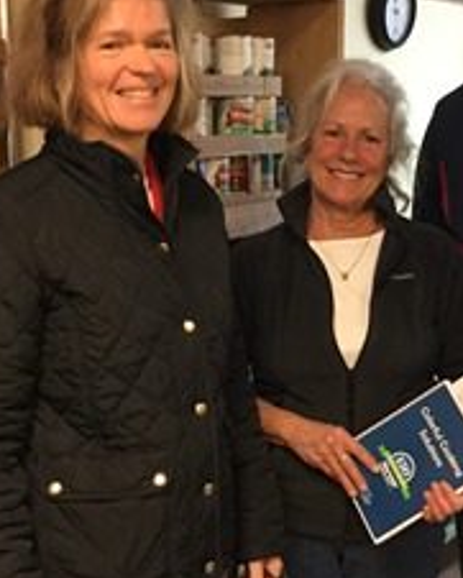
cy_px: 263
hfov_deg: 25.3
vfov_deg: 31.4
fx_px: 1027
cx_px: 304
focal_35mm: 60
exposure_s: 1/24
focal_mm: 3.3
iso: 200
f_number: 2.4
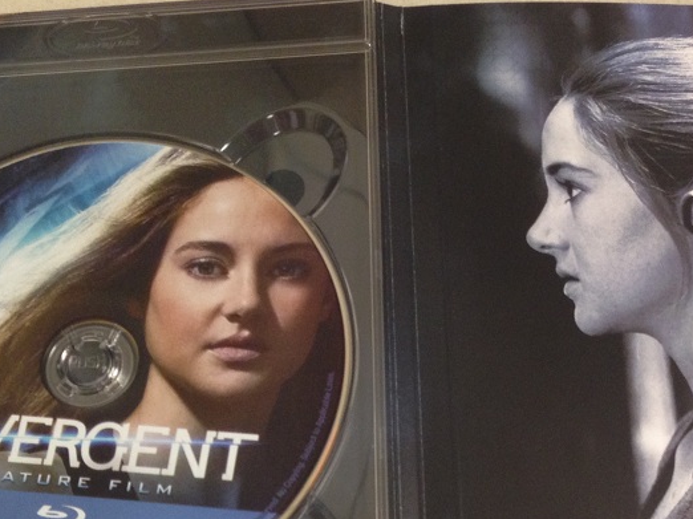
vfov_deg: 23.2
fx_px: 1241
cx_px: 413
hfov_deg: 31.1
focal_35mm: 62
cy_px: 439
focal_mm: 4.12
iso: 160
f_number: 2.4
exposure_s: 1/20
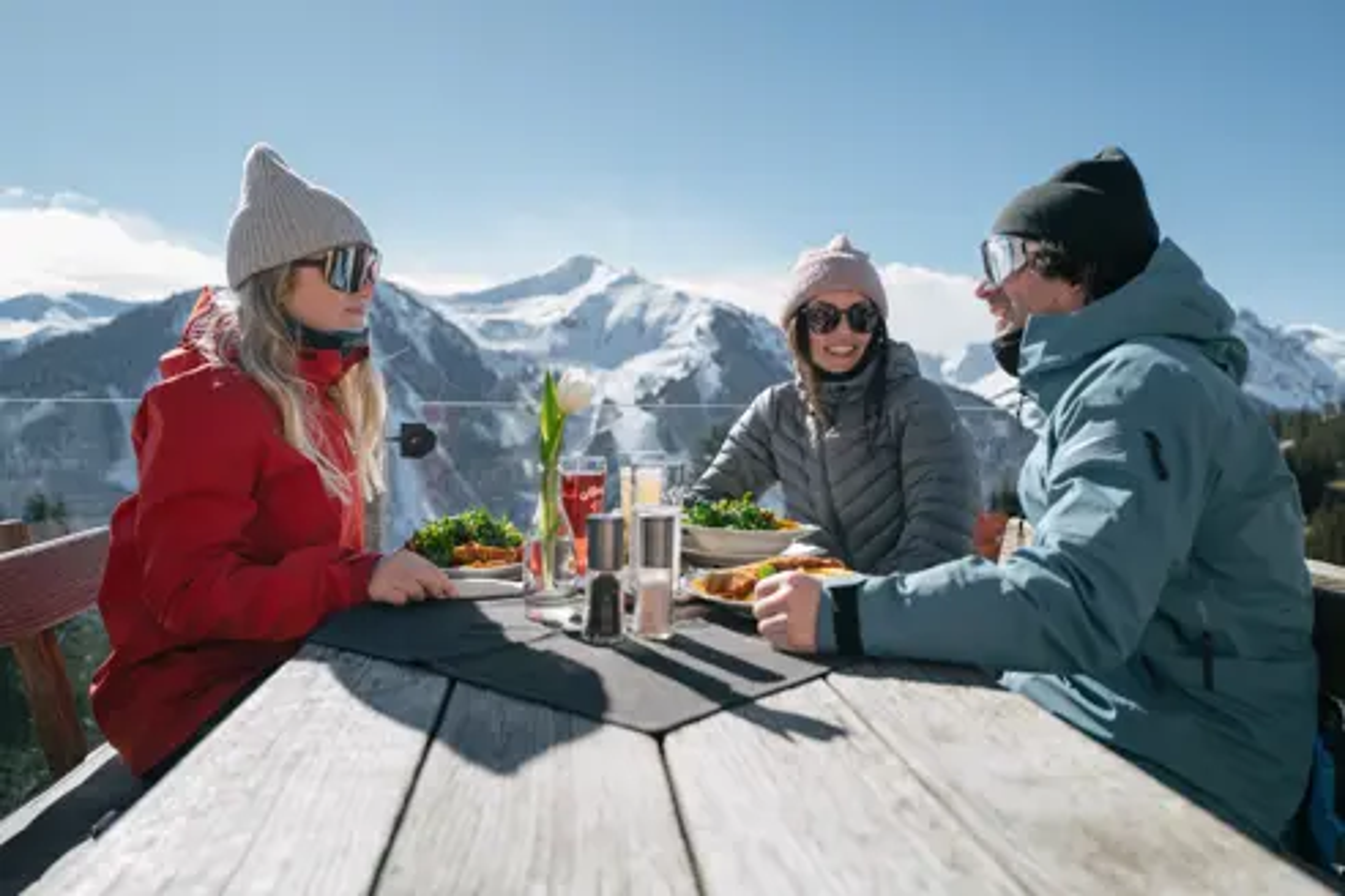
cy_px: 448
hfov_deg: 65.5
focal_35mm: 28
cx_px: 672
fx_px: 1046
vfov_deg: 46.4
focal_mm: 28
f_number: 2.8
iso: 50
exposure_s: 1/1000
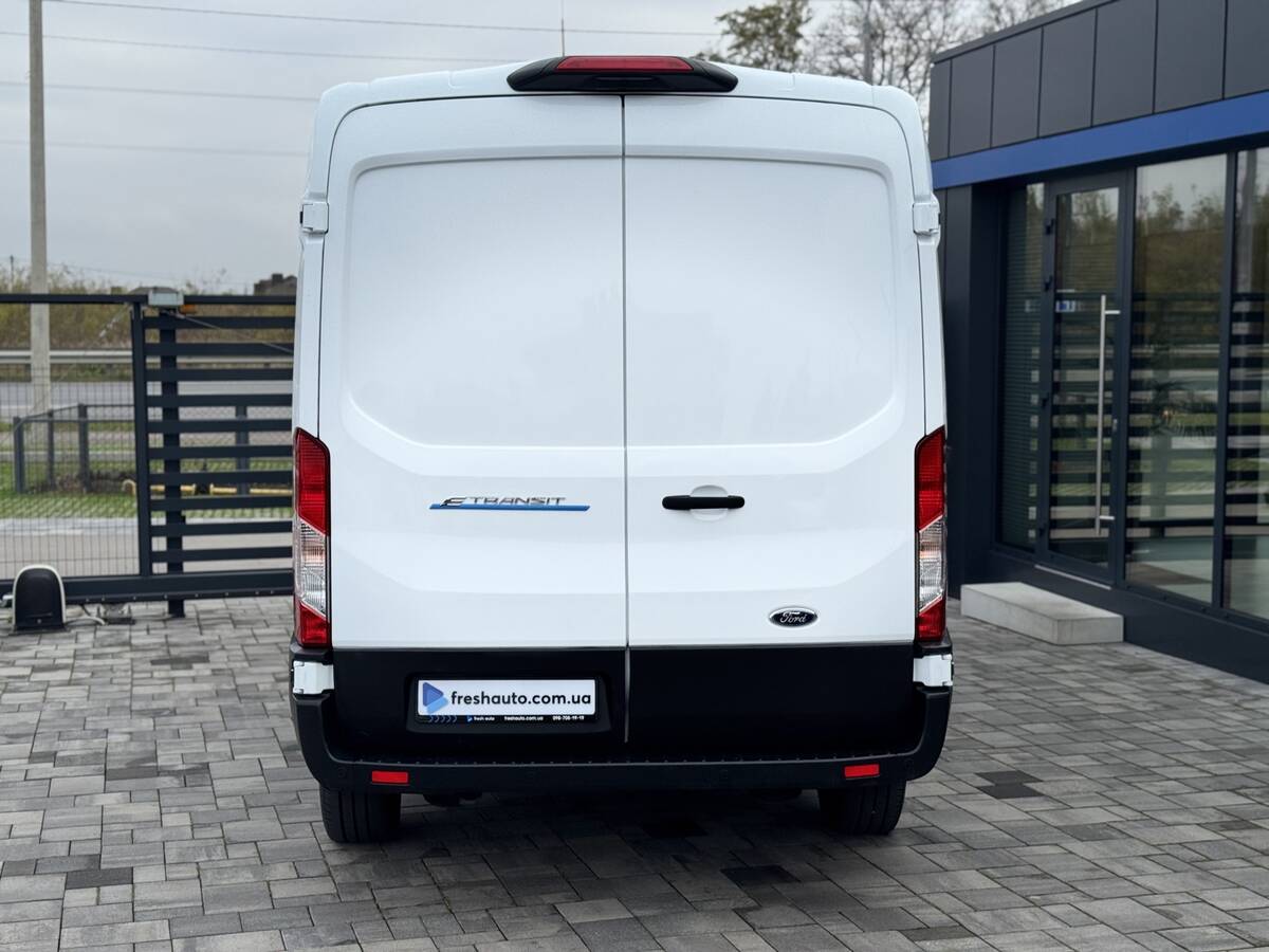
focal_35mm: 48
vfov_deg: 30.3
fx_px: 1760
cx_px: 634
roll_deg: +0.3
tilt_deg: -5.4
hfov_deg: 39.7
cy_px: 476
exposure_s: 1/2331
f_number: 1.78
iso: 64
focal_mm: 6.76
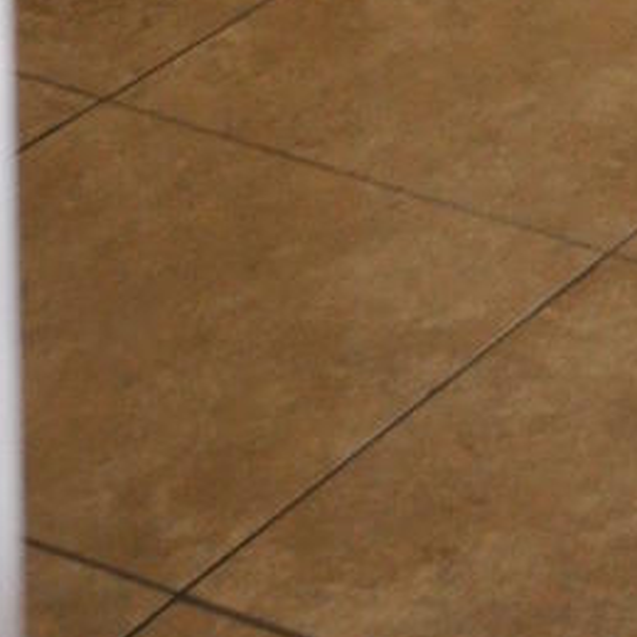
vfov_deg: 8.2
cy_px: -1353
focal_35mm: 177
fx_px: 3685
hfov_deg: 8.8
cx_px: 1613
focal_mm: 18
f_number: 3.5
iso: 800
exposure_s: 1/100
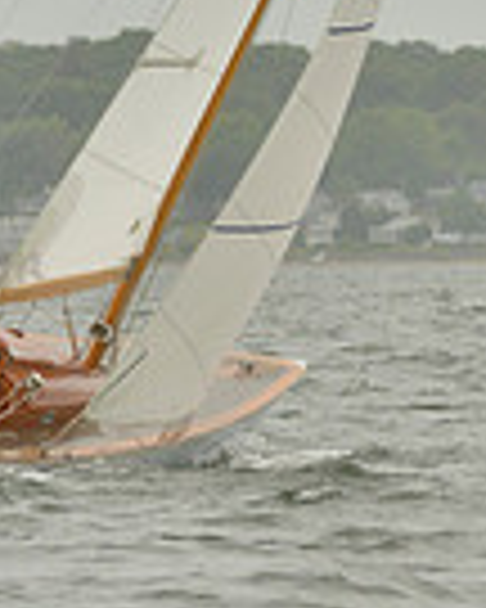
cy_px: -423
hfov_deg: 1.9
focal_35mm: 804
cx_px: 277
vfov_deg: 2.4
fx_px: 14456
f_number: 5
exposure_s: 1/640
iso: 400
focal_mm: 200
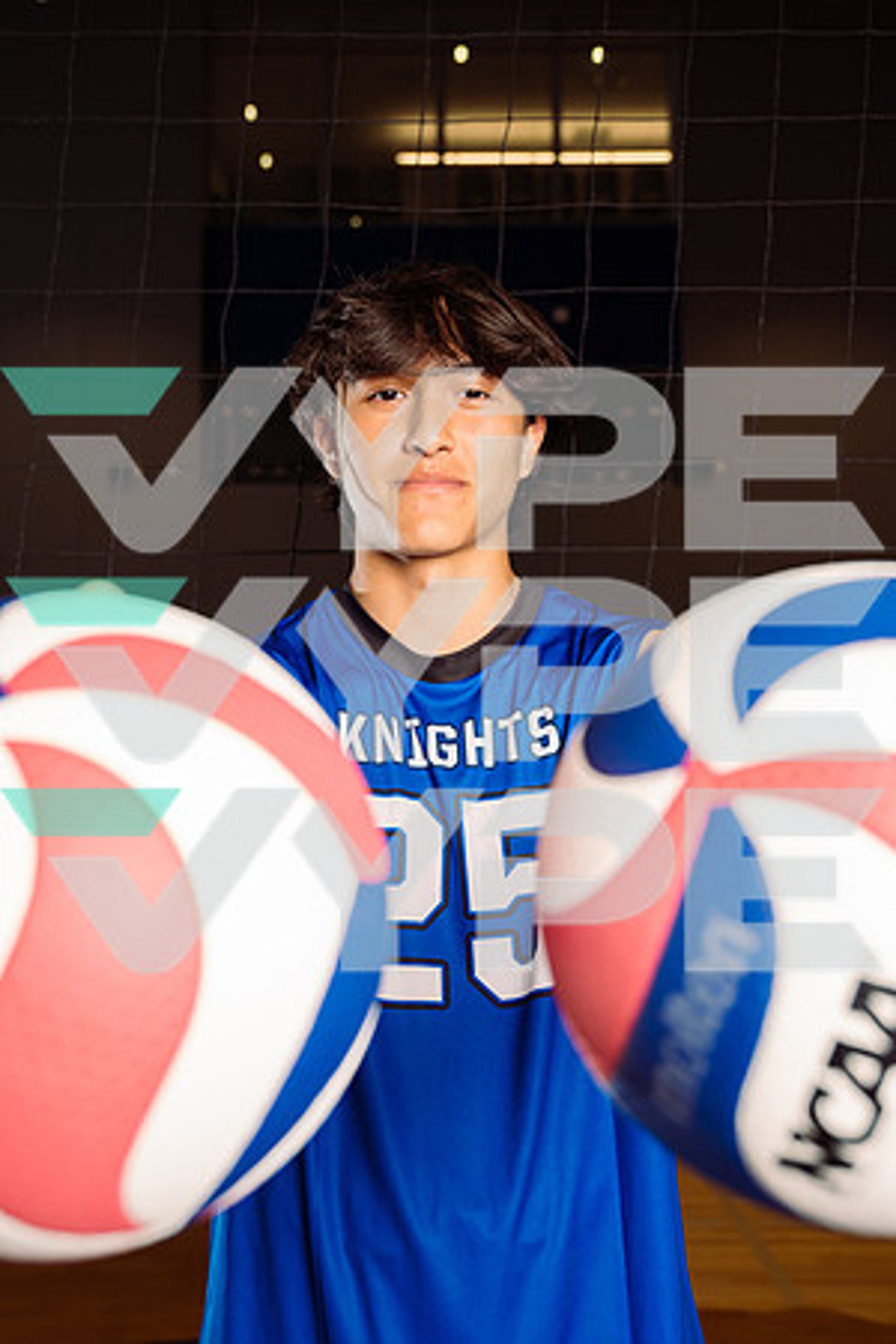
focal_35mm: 39
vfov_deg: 49.6
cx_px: 448
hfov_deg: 34.2
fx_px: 1456
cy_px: 672
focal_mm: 39
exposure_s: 1/200
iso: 200
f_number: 4.5
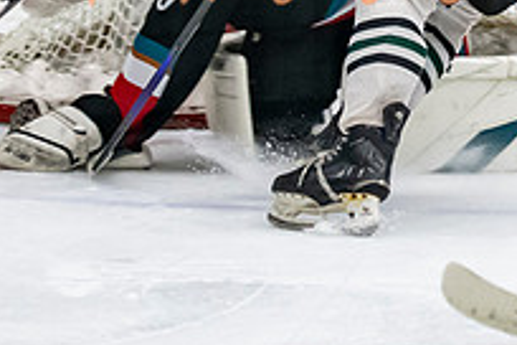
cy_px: -83
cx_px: 570
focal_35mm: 420
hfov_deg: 4.9
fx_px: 6031
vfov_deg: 3.3
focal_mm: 80
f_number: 3.2
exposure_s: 1/640
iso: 2000
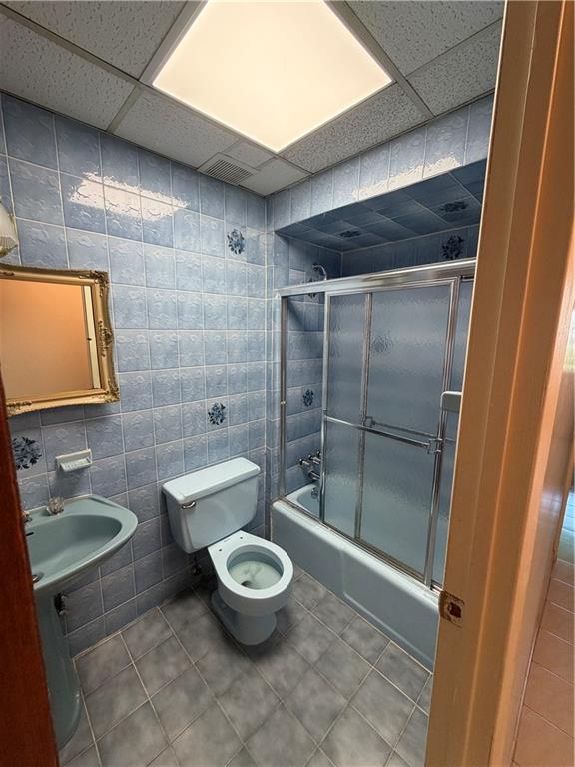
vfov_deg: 102.1
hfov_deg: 85.7
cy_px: 384
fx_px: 310
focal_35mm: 14
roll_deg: -0.9
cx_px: 288
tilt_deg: -9.6
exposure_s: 1/120
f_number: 2.2
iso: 200
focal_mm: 2.22
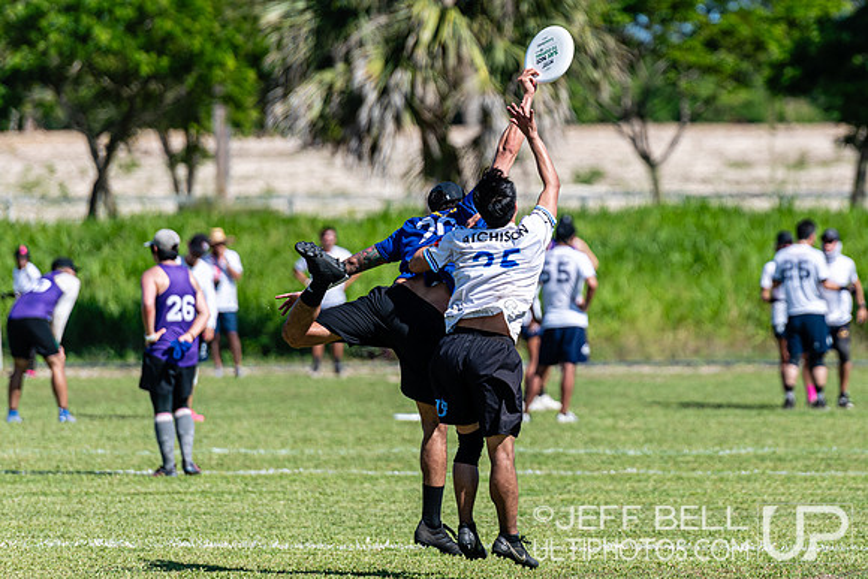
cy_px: 167
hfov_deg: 6.4
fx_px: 7699
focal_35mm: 319
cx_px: 612
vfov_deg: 4.3
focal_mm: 200
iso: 100
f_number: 3.2
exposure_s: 1/1600
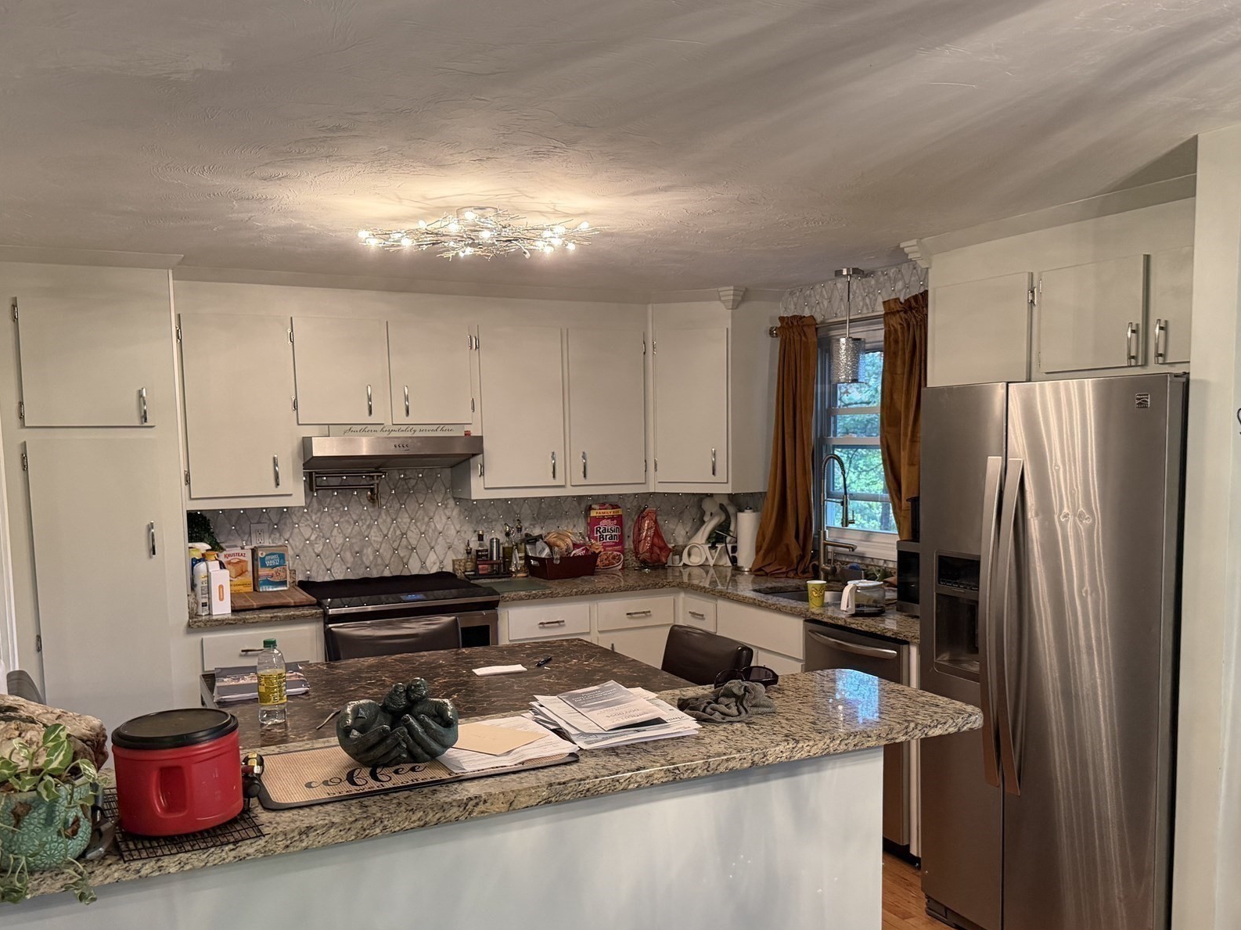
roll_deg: +0.6
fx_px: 1111
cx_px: 640
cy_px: 551
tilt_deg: -5.9
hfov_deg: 58.3
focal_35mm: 31
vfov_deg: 45.2
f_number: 1.78
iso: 500
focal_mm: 6.76
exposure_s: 1/60
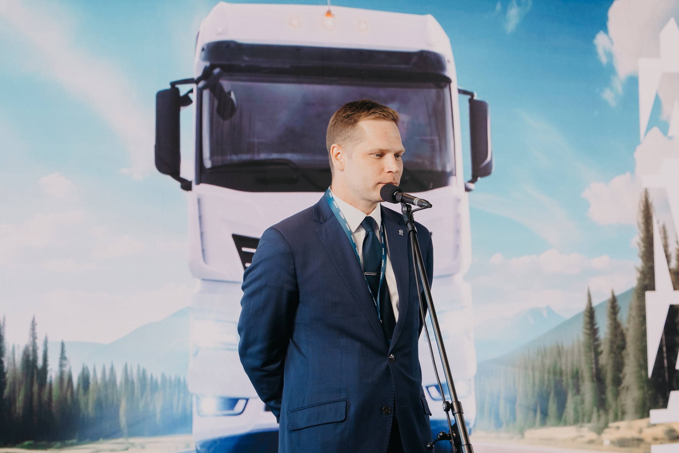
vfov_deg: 21.9
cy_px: 226
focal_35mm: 62
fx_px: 1169
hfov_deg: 32.4
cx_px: 340
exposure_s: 1/125
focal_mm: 62
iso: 500
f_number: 4.5
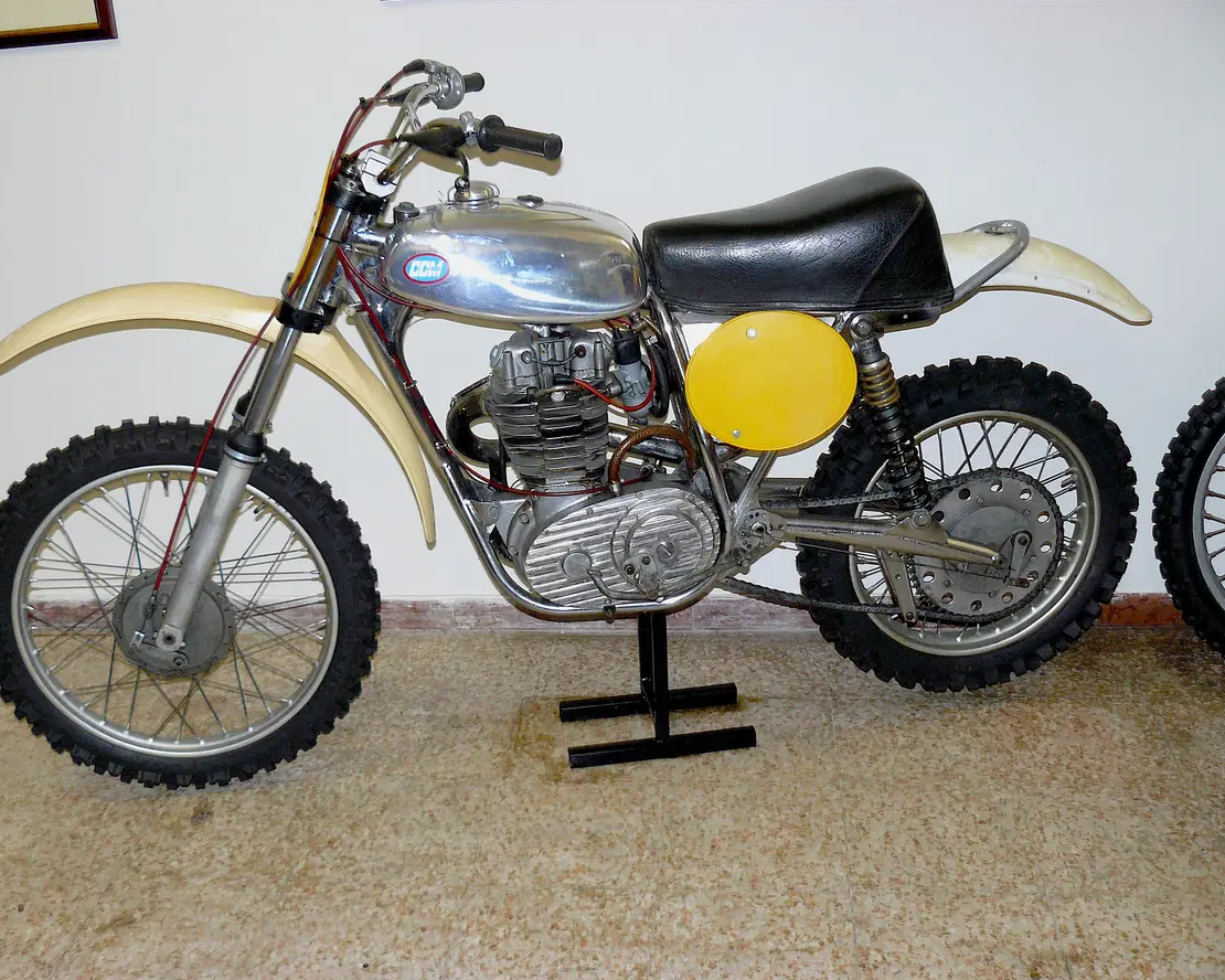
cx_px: 571
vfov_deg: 39.2
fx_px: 1378
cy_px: 494
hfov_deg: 47.9
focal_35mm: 38
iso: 160
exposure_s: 1/30
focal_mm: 6
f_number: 2.8
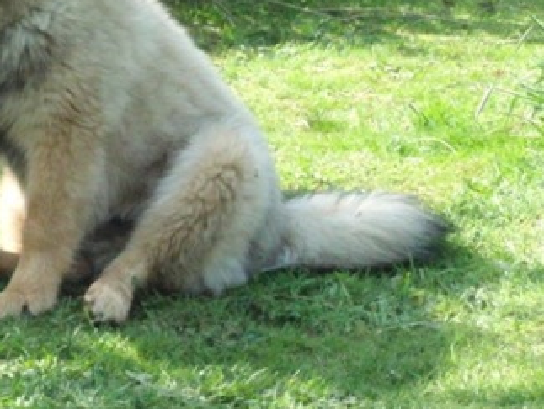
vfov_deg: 9.6
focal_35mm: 154
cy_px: 44
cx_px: 45
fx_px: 2423
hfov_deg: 12.7
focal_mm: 14.35
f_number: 4.1
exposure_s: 1/1250
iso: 800
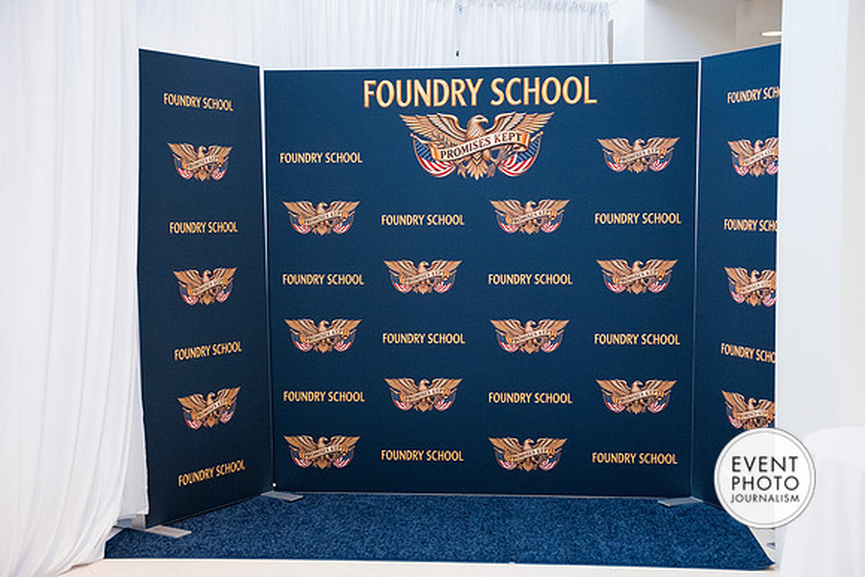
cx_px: 432
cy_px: 288
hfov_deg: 44.5
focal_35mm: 44
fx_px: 1057
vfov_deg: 30.5
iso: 5000
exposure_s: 1/200
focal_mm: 44
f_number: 2.8
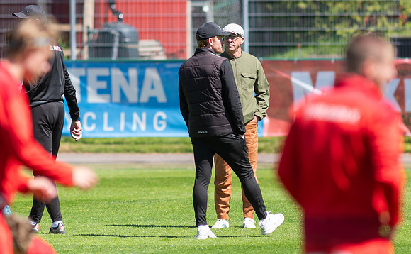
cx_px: 188
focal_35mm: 644
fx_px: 7184
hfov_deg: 3.3
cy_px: 62
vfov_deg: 2.0
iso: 200
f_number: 3.2
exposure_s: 1/2500
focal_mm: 300
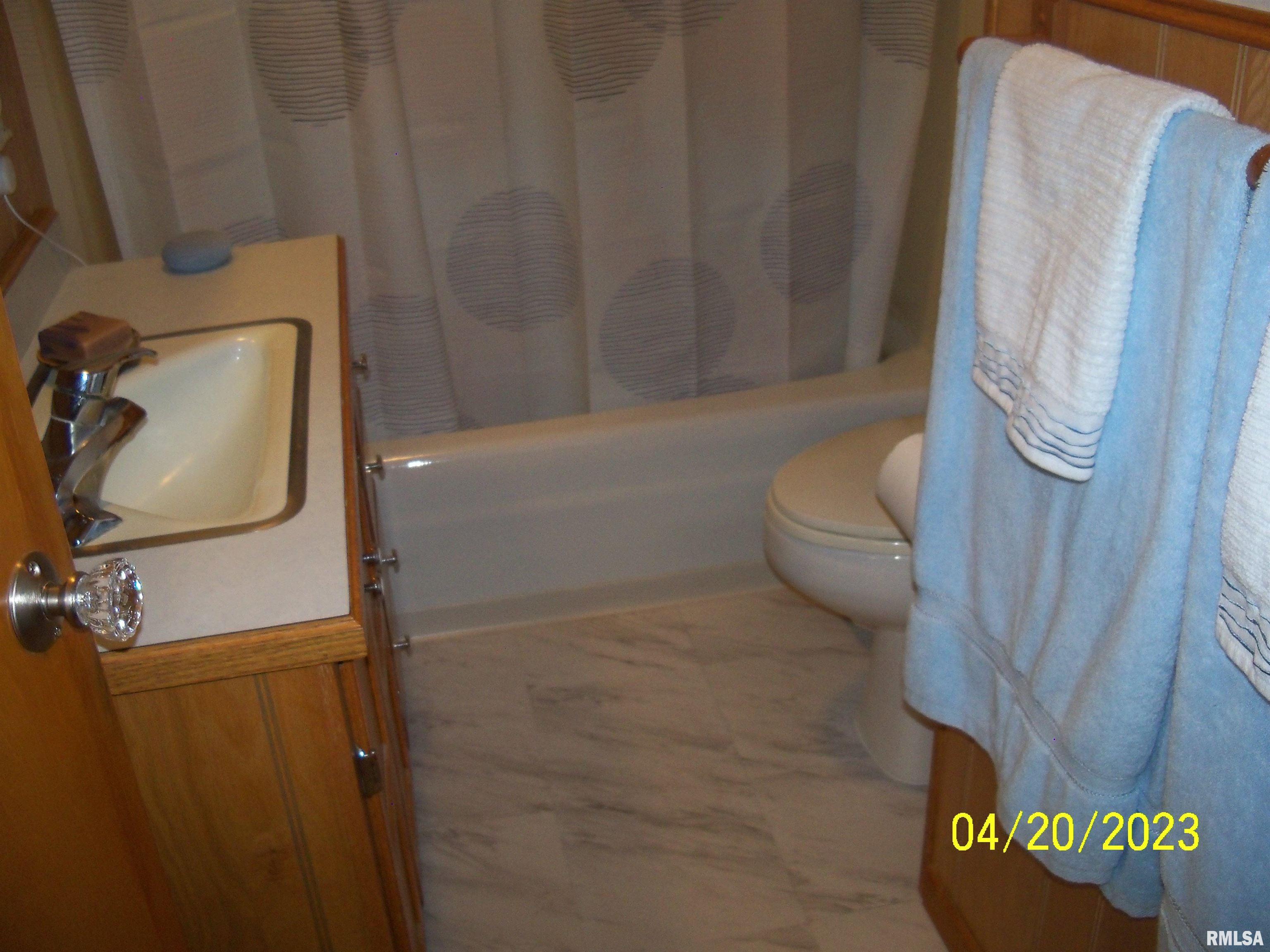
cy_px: 476
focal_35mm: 35
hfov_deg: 52.6
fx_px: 1284
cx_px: 635
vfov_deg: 40.7
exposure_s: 1/30
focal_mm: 6.2
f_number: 3.5
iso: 200
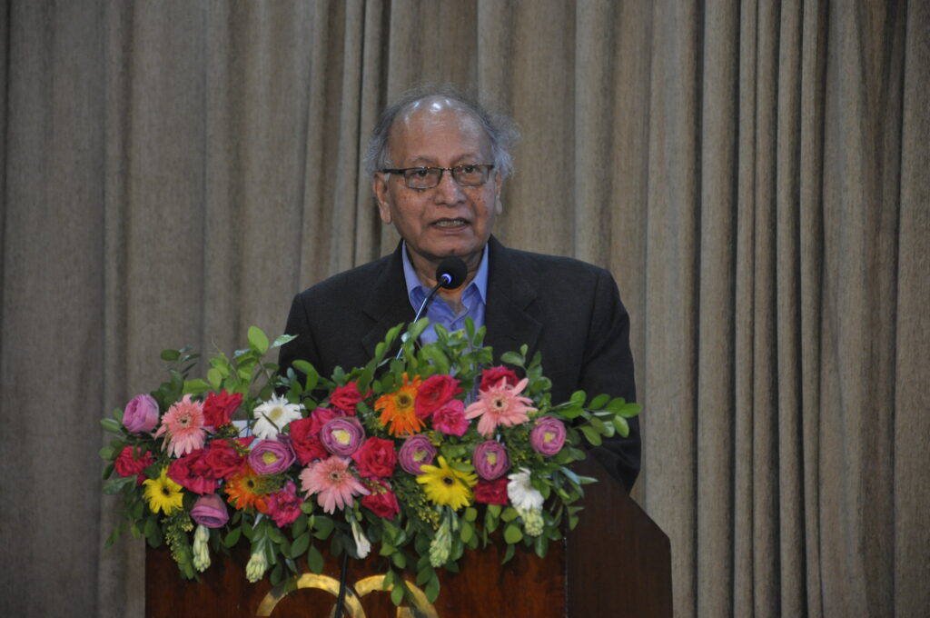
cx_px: 465
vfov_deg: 8.7
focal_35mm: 158
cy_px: 309
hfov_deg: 13.1
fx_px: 4064
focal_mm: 105
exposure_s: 1/80
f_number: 5.6
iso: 1000
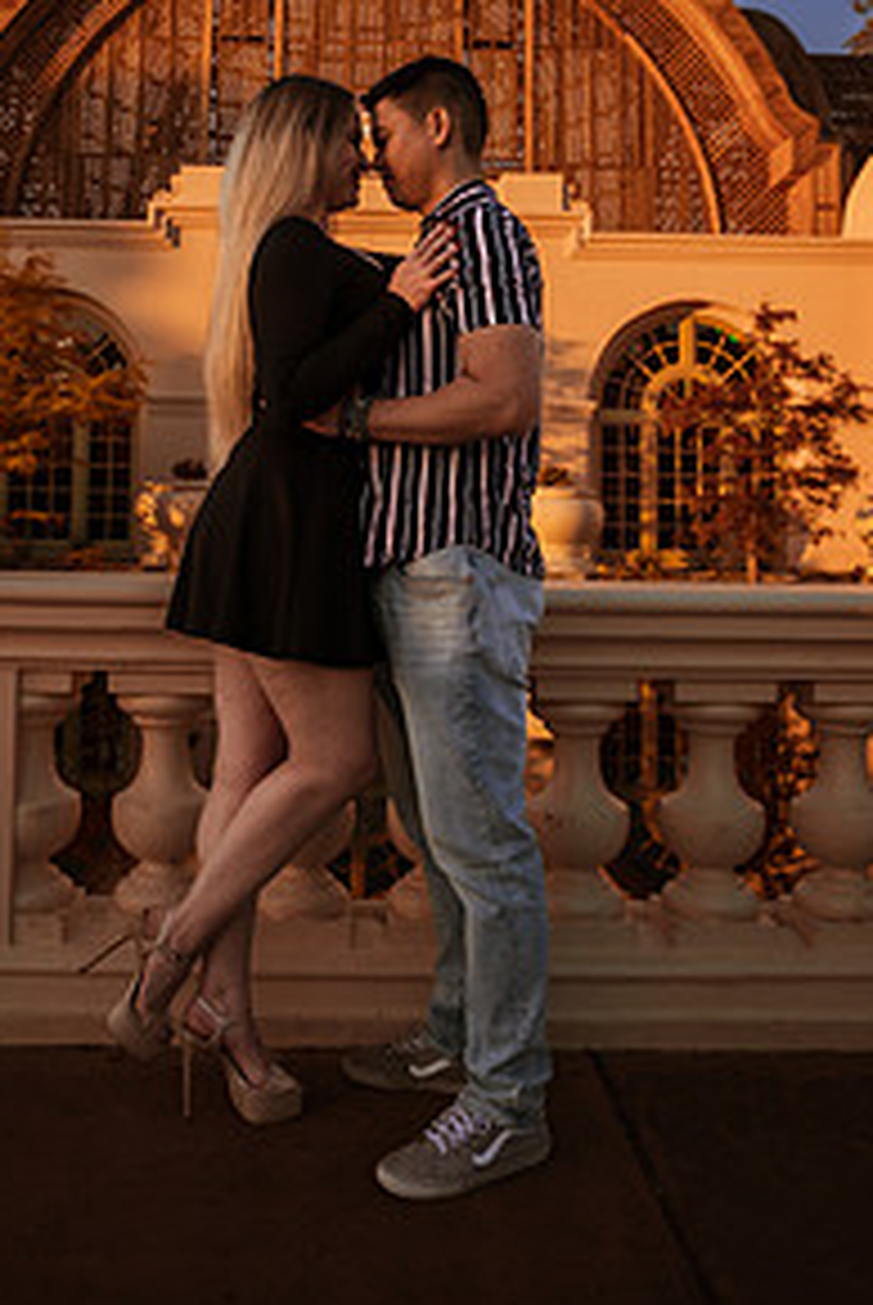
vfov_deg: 58.9
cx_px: 364
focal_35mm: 31
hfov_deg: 42.3
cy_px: 436
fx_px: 1125
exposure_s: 1/400
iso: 100
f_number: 2.8
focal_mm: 20
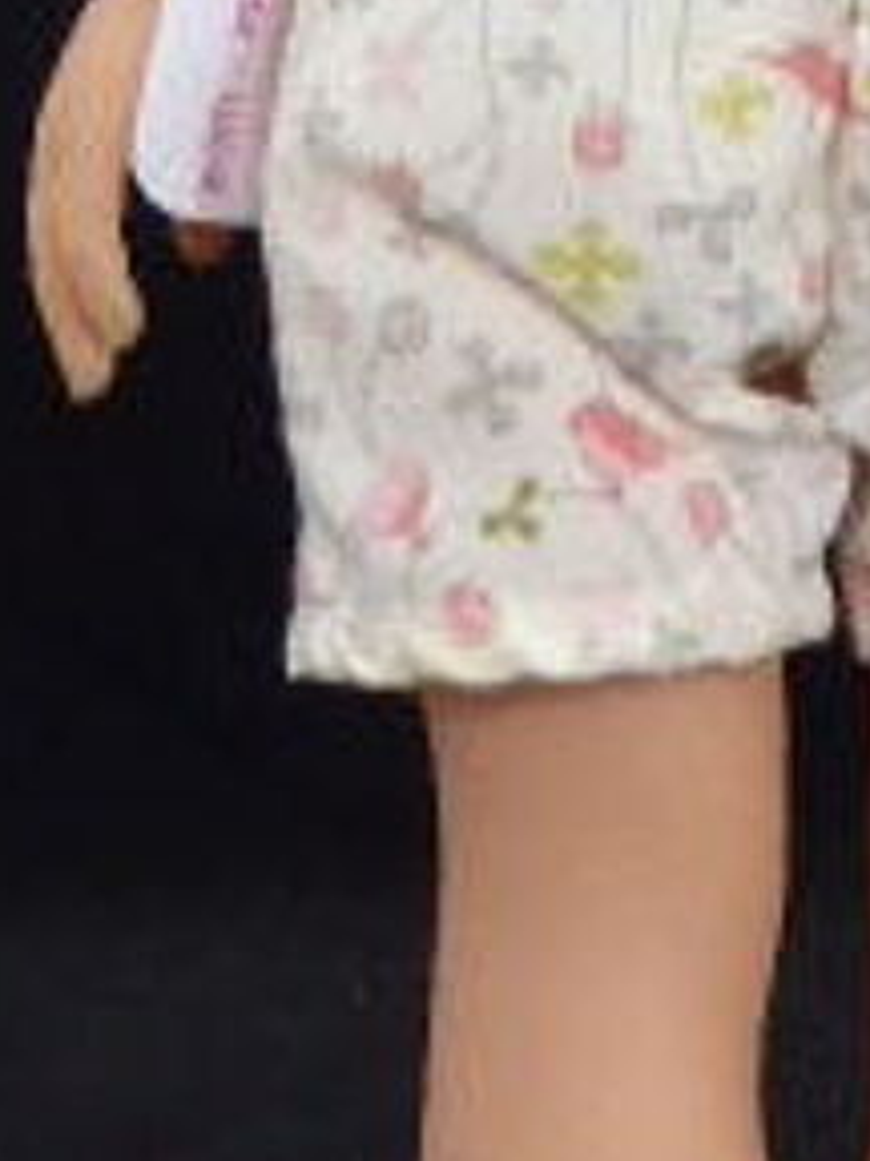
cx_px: 959
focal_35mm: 162
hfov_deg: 9.1
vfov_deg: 11.8
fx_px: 5429
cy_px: -393
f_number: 3.7
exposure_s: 1/60
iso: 320
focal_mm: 6.1
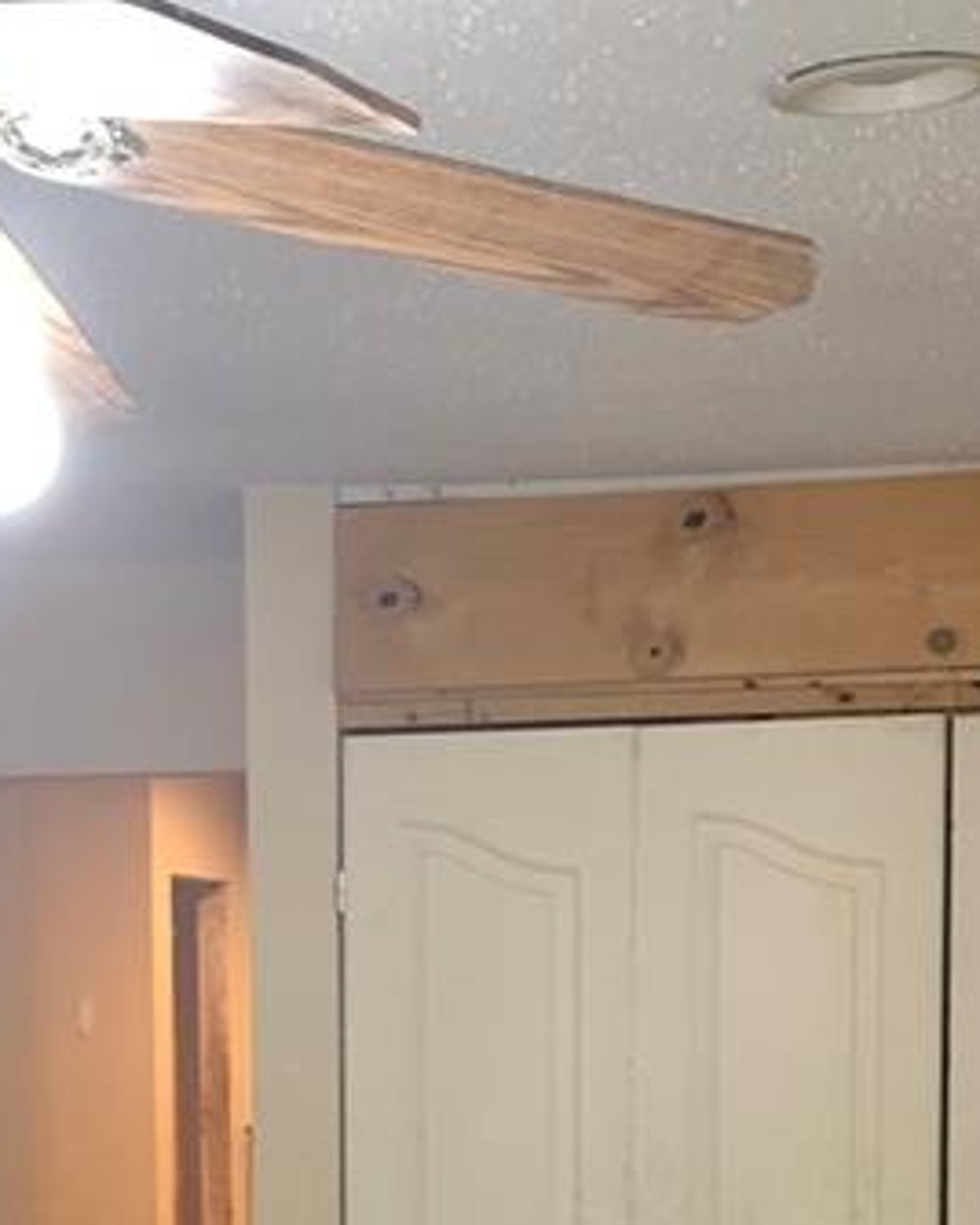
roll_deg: +0.2
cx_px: 336
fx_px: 3299
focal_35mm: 91
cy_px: 1316
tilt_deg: -4.9
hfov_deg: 16.9
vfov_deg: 20.2
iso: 160
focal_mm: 4.25
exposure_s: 1/60
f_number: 1.8
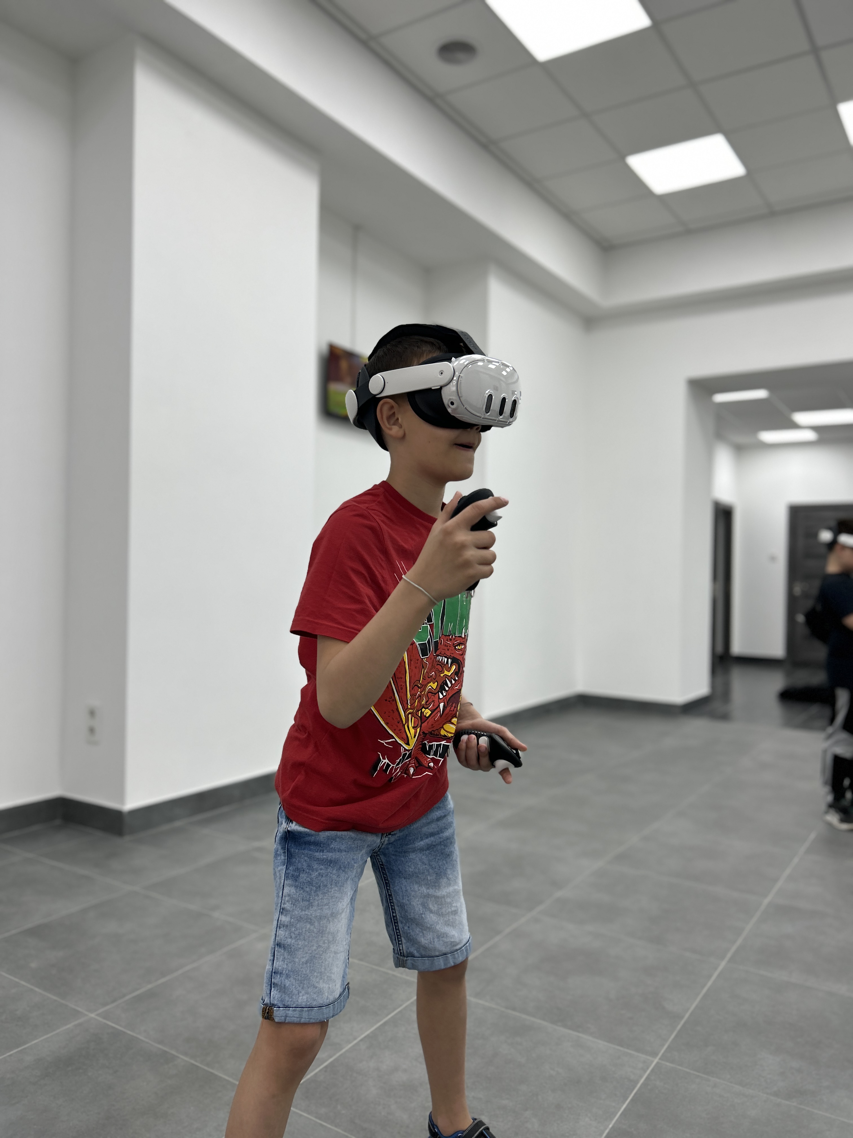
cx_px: 426
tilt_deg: +0.4
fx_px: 854
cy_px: 569
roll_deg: +0.3
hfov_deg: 53.1
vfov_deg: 67.3
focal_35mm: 26
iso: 32
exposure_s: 1/117
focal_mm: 5.7
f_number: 1.5
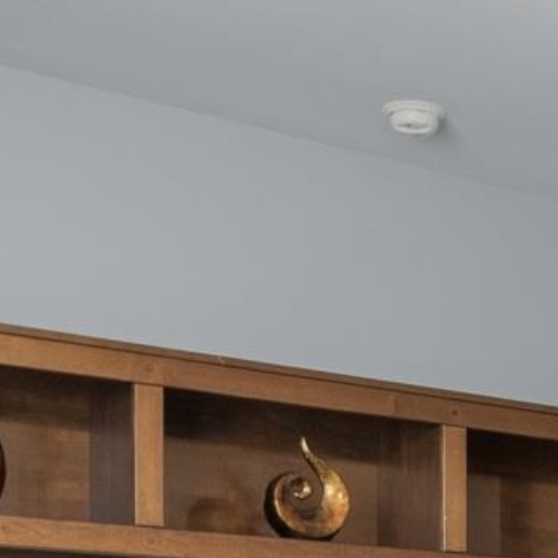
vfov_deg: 16.2
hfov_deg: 16.4
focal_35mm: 98
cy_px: 839
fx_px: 1787
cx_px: 798
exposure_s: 1/15
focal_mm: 16
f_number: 8
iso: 800
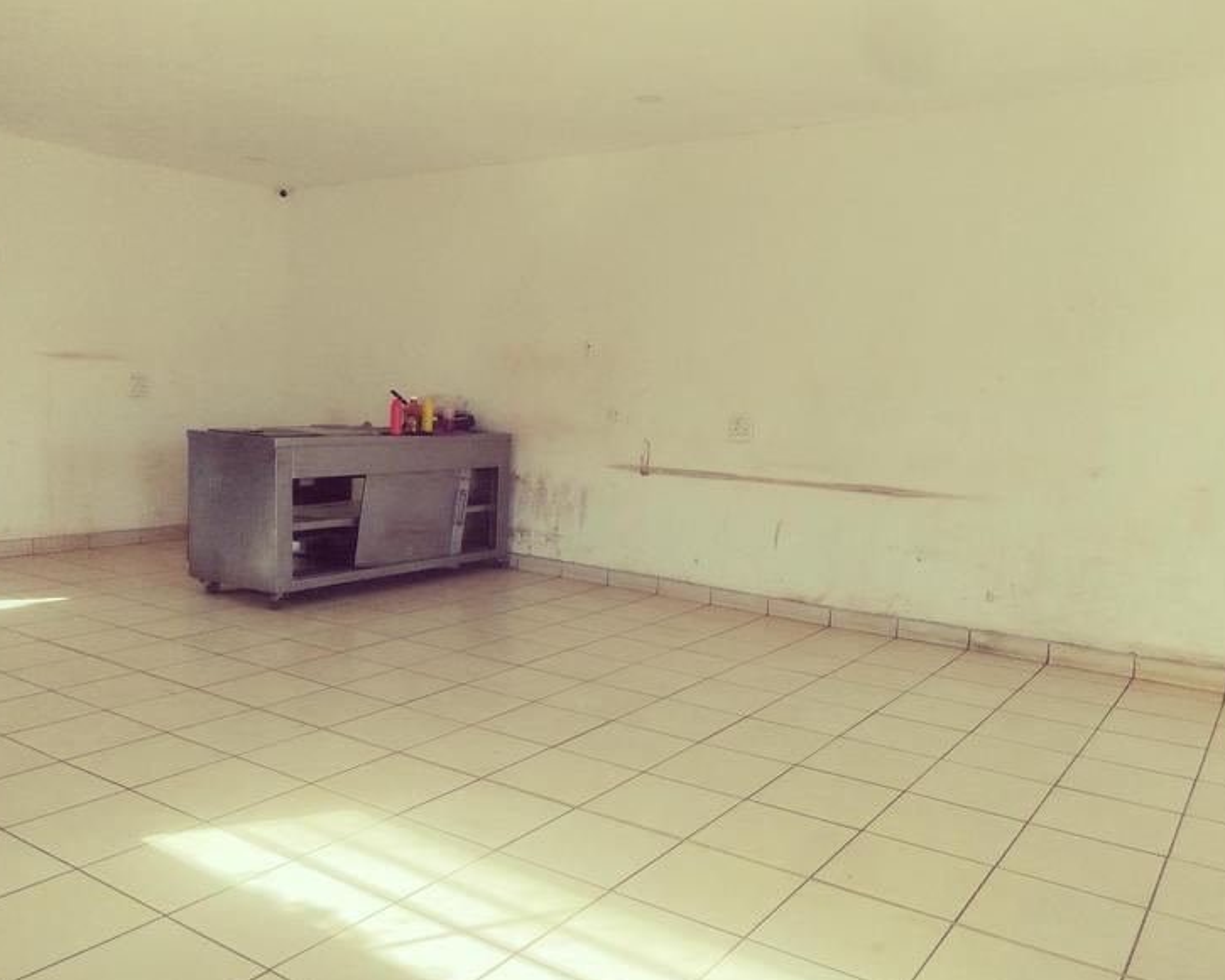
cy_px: 498
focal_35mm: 28
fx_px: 1015
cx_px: 602
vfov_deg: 51.5
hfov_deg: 62.2
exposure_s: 1/251
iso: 100
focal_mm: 4.95
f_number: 1.9
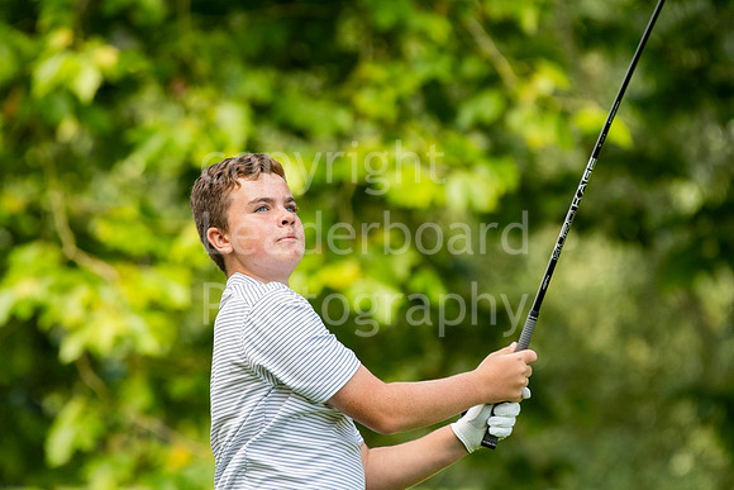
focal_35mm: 615
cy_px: 245
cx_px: 367
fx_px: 12542
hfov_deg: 3.4
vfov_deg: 2.2
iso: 1250
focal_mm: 410
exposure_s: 1/1250
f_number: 5.6
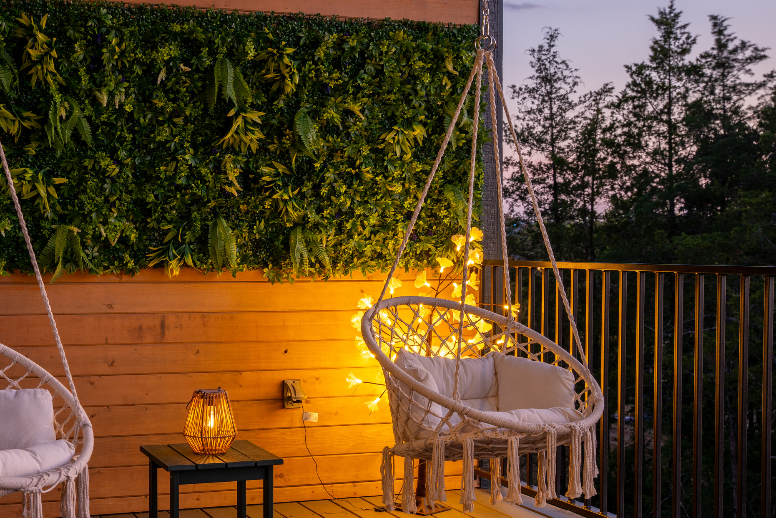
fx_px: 1207
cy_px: 300
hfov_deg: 35.3
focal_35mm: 56
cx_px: 252
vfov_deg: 24.2
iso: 250
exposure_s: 1/1.25
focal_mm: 36.7
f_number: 8
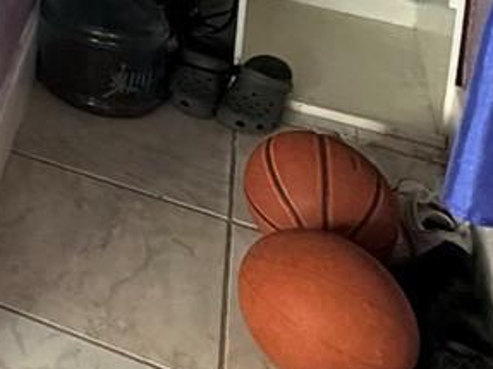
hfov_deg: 18.1
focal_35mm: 78
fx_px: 1110
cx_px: -462
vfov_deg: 14.9
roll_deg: +0.7
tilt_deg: -7.1
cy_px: -402
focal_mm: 2.22
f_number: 2.2
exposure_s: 1/108
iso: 320
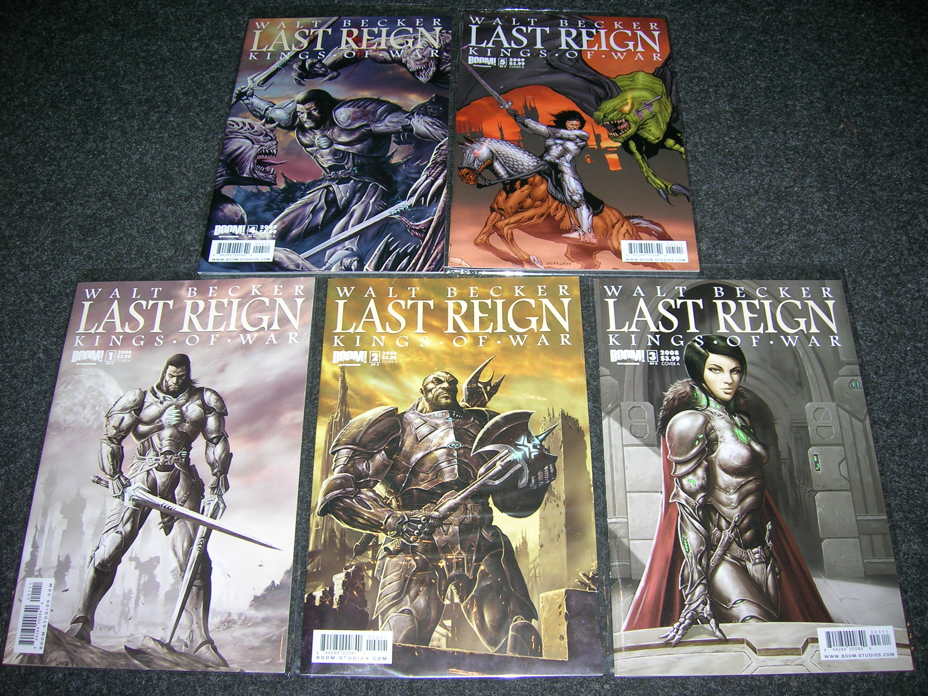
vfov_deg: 41.8
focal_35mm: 34
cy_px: 348
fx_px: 911
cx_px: 464
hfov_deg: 54.0
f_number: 2.9
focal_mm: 5.7
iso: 50
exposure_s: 1/60.1
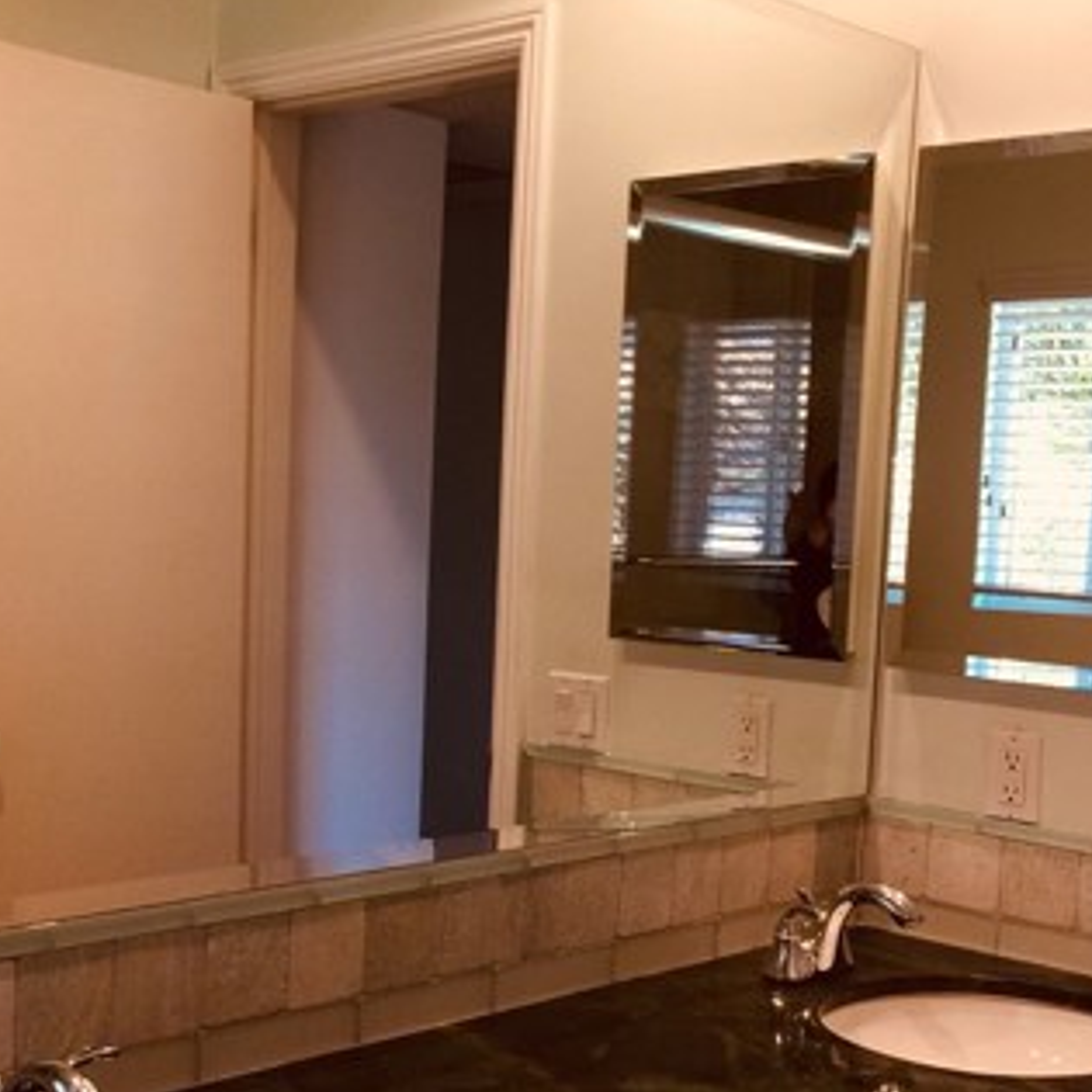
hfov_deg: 32.6
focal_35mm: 52
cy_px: 627
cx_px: 388
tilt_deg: -4.6
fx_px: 1856
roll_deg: -3.2
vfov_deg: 32.7
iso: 40
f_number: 2.2
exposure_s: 1/30
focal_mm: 4.15
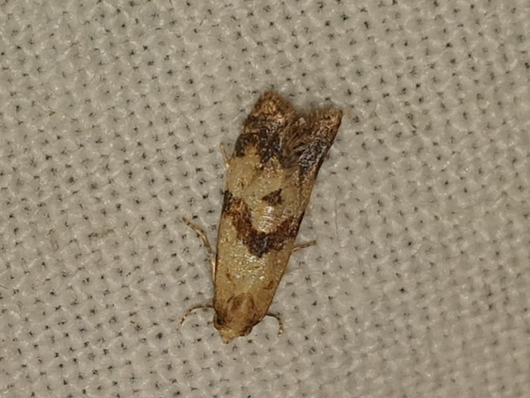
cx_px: 265
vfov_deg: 53.1
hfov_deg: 67.3
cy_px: 199
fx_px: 398
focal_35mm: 26
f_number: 2.4
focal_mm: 4.3
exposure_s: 1/3067
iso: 50
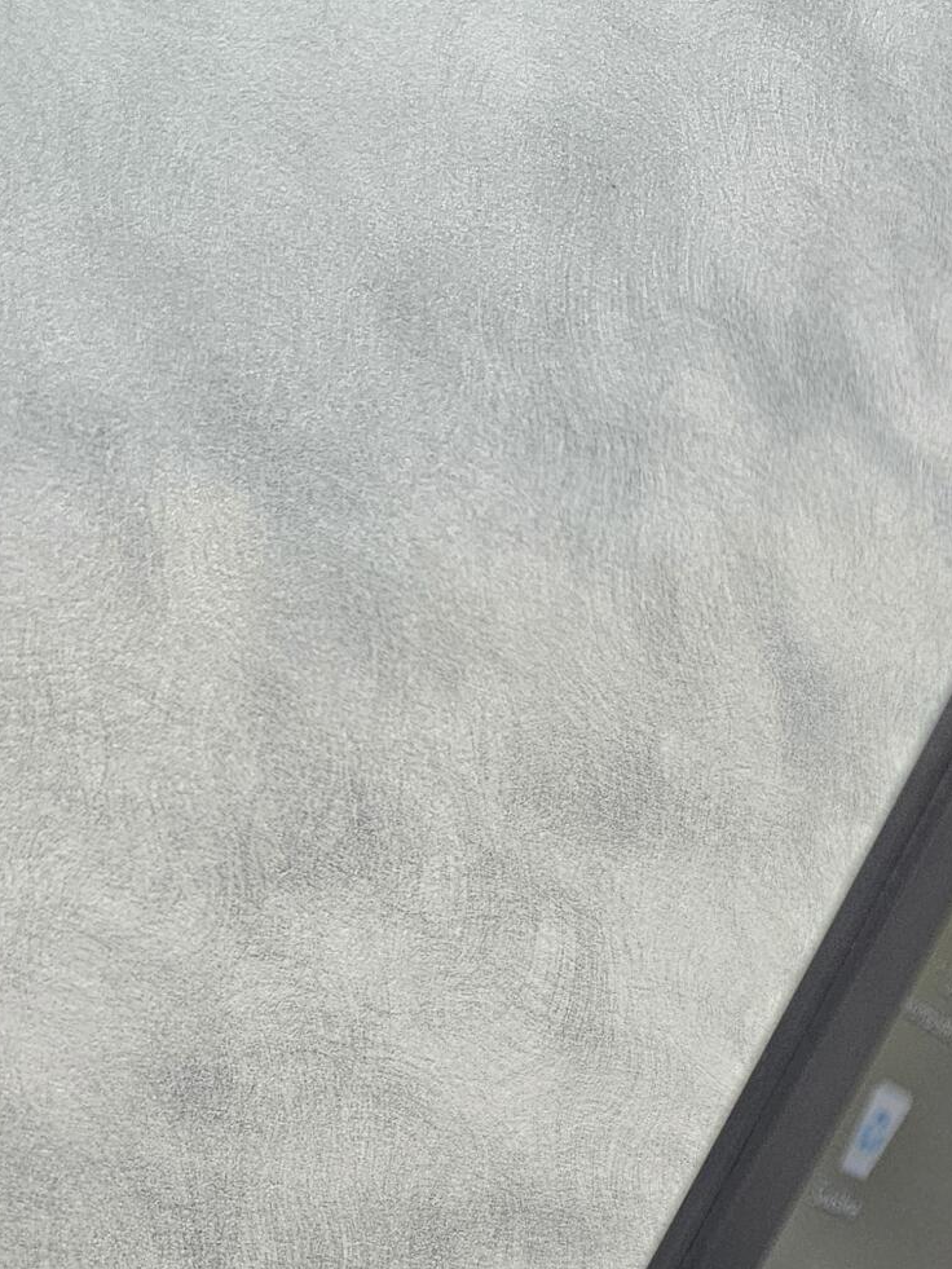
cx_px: 1145
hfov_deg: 22.5
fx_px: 2200
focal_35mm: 60
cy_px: 1570
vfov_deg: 27.7
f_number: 1.8
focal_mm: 5.4
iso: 500
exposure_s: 1/100
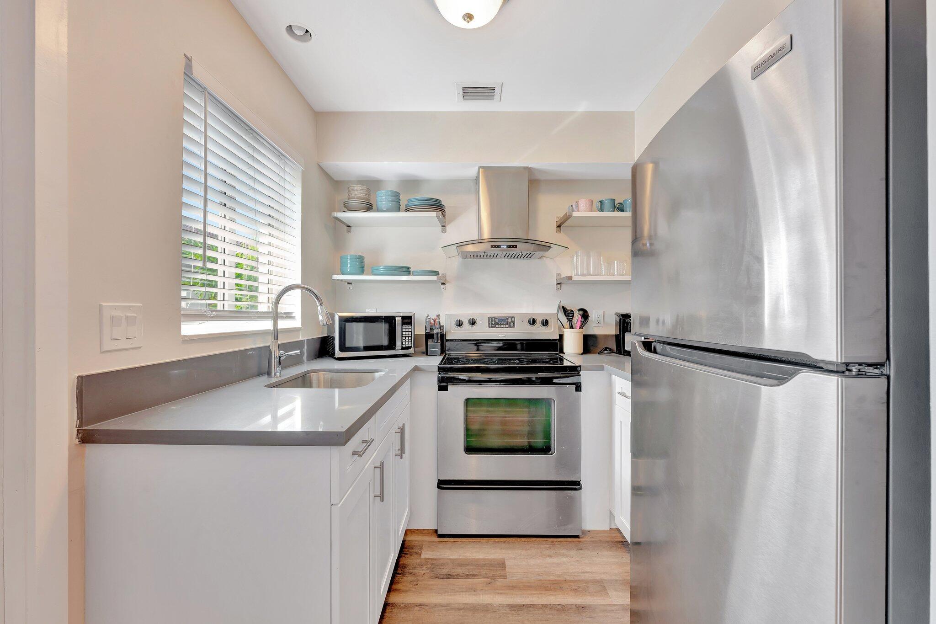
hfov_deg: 99.3
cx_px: 468
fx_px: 398
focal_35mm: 15
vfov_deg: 76.2
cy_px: 312
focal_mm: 15.3
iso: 400
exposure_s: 1/5
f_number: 9
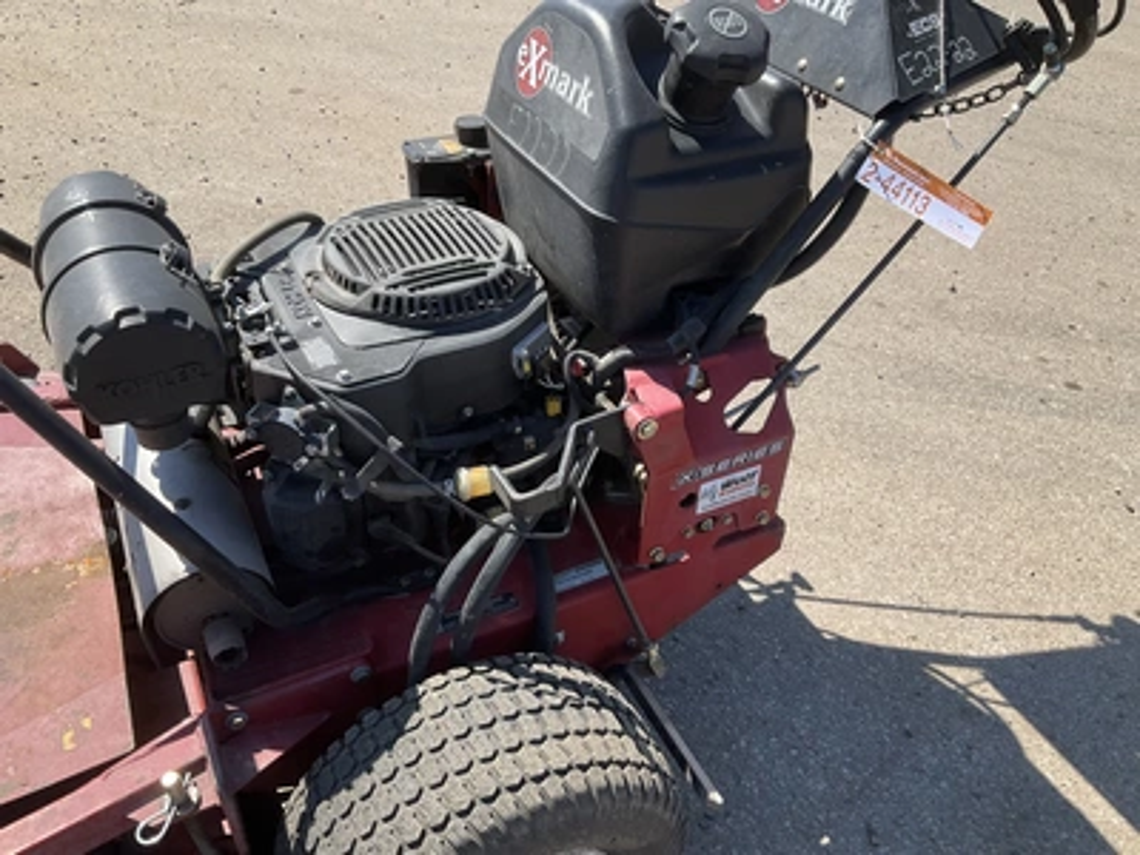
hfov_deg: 61.7
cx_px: 570
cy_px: 428
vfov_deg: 48.2
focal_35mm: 29
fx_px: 955
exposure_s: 1/944
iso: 25
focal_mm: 3
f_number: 1.8
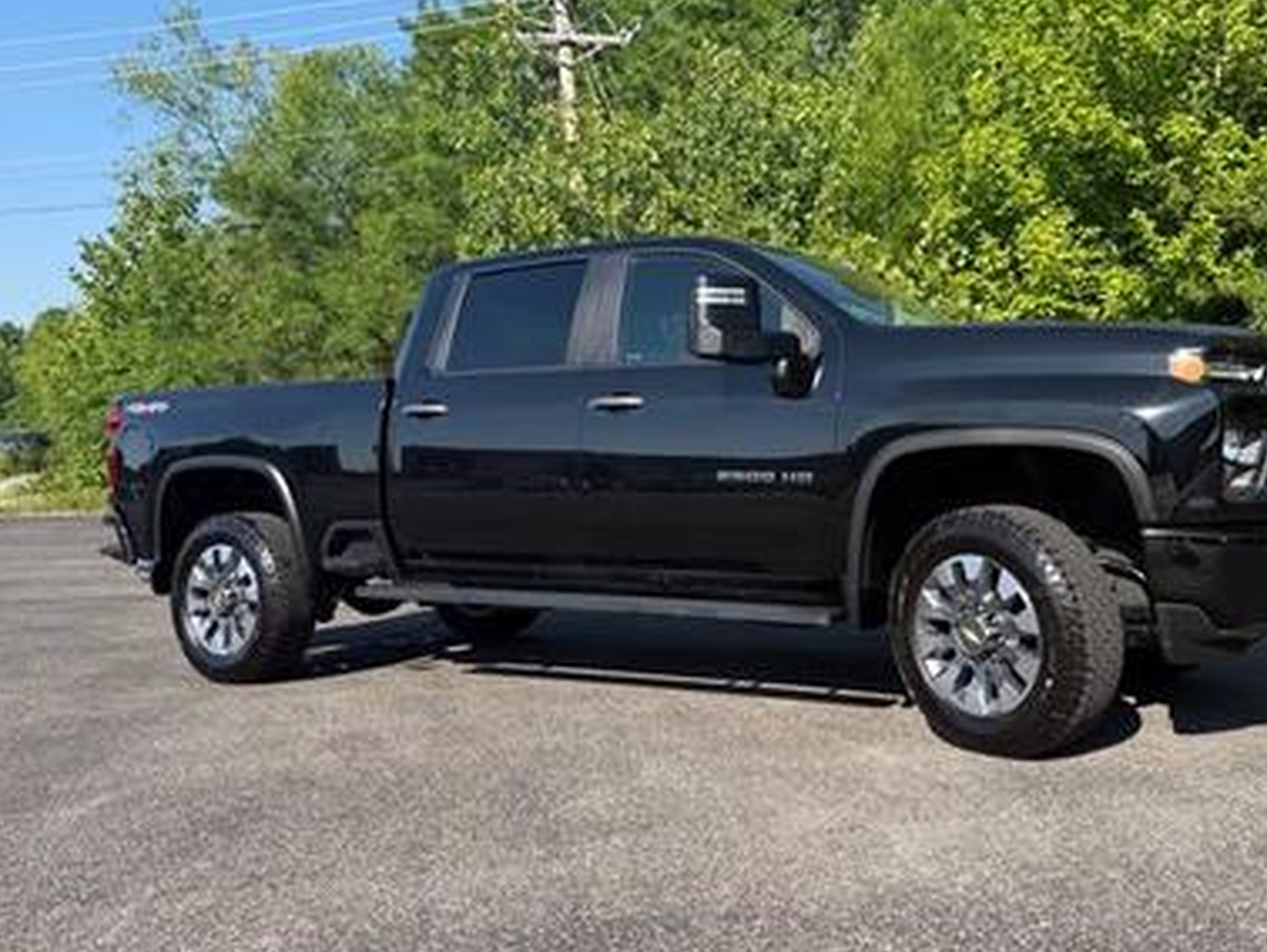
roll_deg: +0.8
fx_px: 1172
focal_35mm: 32
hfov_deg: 56.2
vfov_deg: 44.2
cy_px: 436
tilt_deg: -2.4
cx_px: 784
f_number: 1.78
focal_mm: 6.76
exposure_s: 1/2000
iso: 80
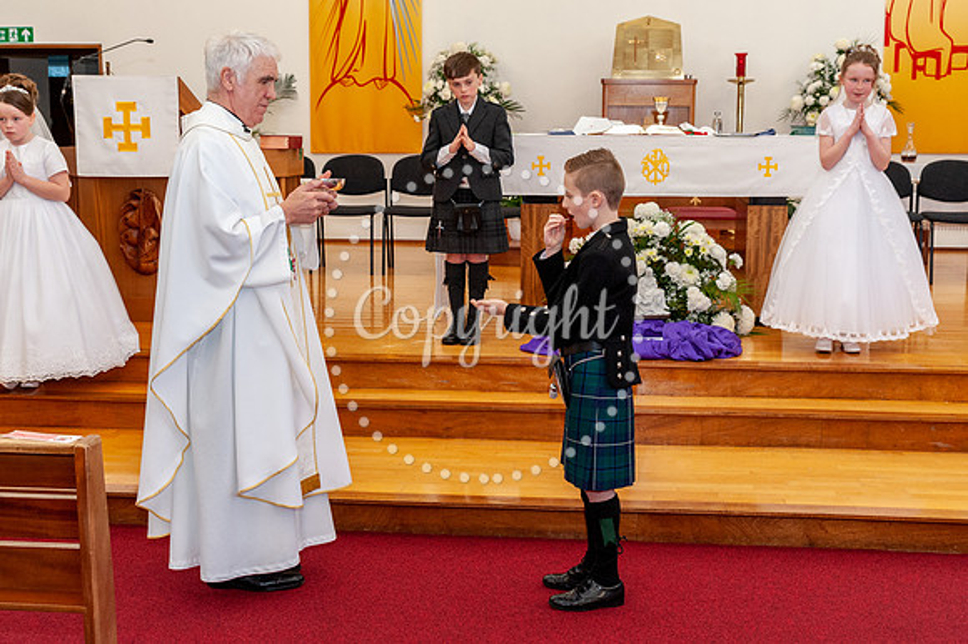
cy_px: 318
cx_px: 491
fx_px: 1310
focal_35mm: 49
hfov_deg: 40.5
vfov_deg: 27.6
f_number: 5.6
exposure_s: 1/80
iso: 2000
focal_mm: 46
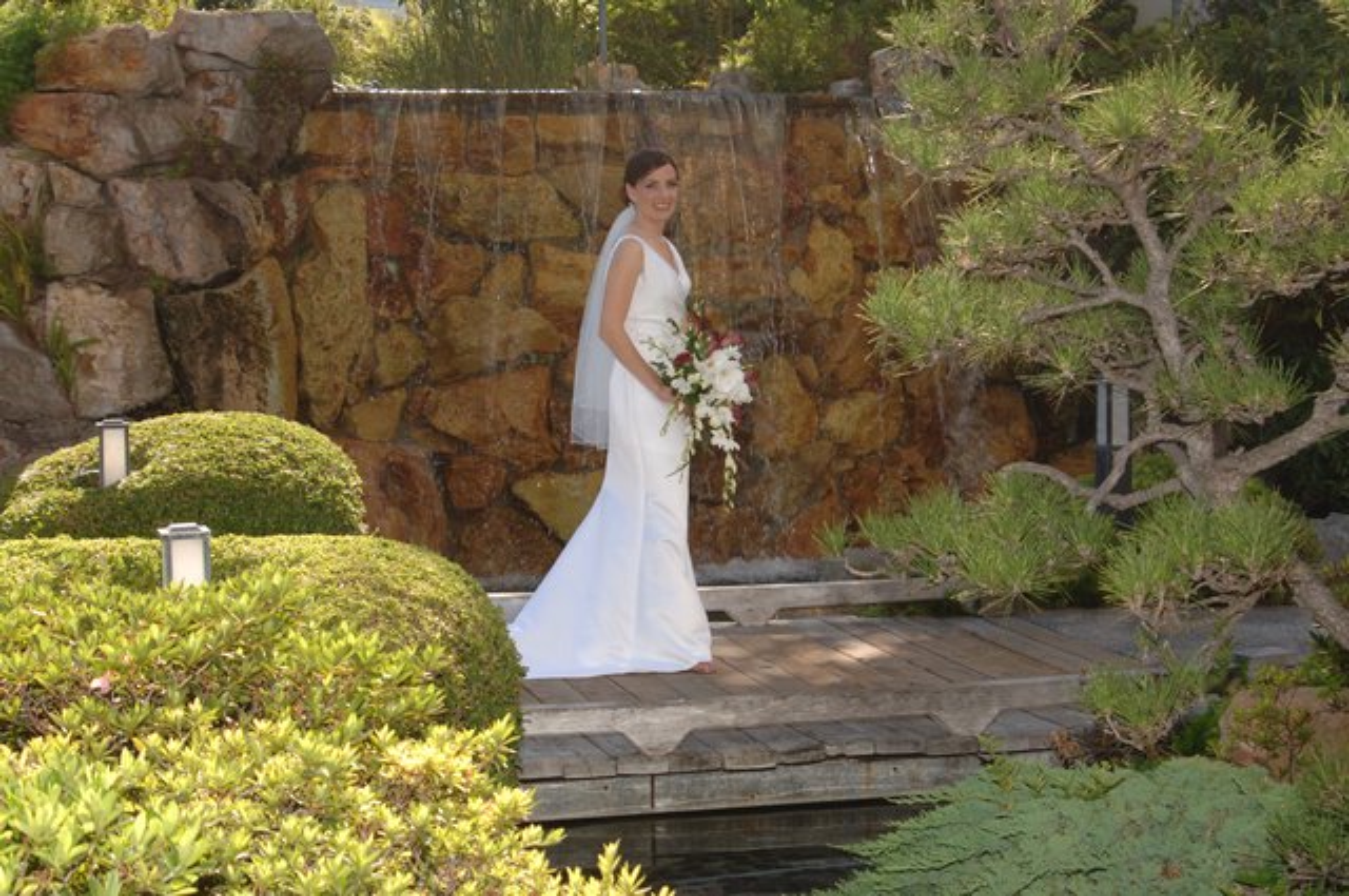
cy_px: 448
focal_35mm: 69
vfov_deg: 19.7
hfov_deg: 29.3
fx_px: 2582
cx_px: 674
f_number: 9
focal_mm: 46
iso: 400
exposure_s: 1/250
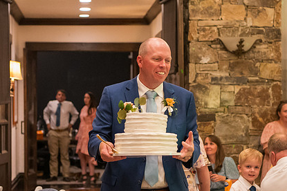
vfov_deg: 11.6
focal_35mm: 118
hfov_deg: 17.4
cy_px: 102
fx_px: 940
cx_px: 134
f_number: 2.8
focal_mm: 52
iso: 6400
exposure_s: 1/200
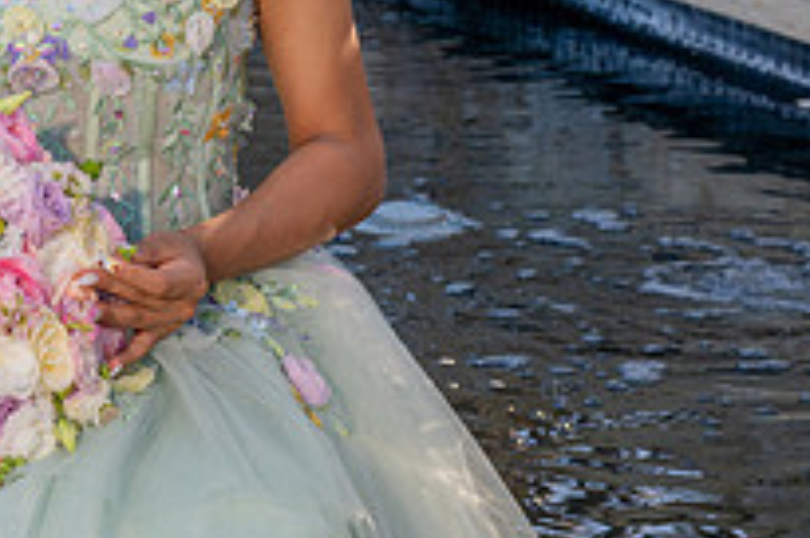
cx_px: -241
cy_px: -160
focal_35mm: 173
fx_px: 3886
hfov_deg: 11.6
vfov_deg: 7.8
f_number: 7.1
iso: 200
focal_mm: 61
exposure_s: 1/200
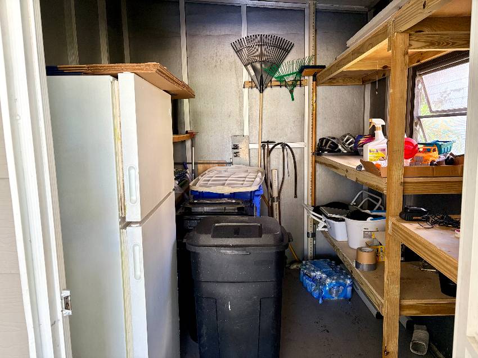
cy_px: 179
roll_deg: +1.7
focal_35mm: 26
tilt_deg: -7.2
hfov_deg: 67.3
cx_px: 239
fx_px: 359
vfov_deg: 53.0
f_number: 1.6
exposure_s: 1/60
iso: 125
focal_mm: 5.96
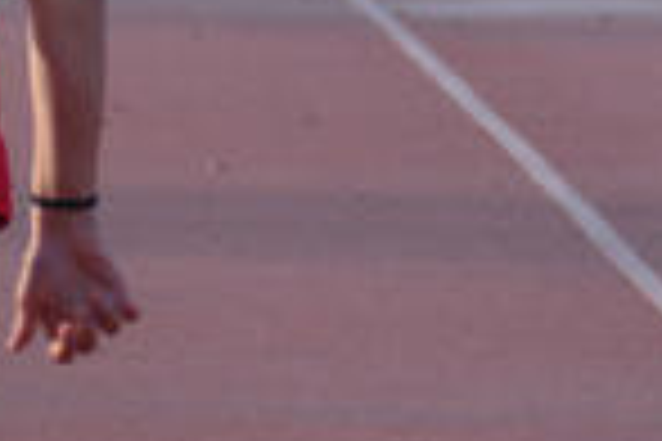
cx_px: 50
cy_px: 274
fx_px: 17727
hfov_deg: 2.1
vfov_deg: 1.4
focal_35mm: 964
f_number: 6
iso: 200
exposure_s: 1/500
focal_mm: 105
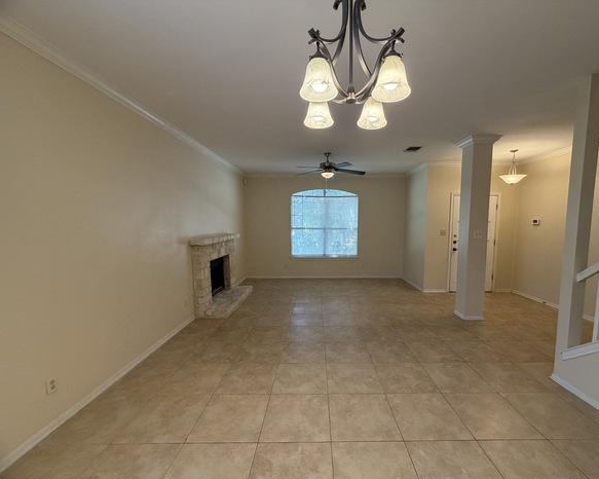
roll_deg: +0.3
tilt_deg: -4.1
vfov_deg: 84.0
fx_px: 266
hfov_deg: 96.6
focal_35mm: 15
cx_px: 322
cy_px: 246
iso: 320
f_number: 2.2
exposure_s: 1/120
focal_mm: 2.22
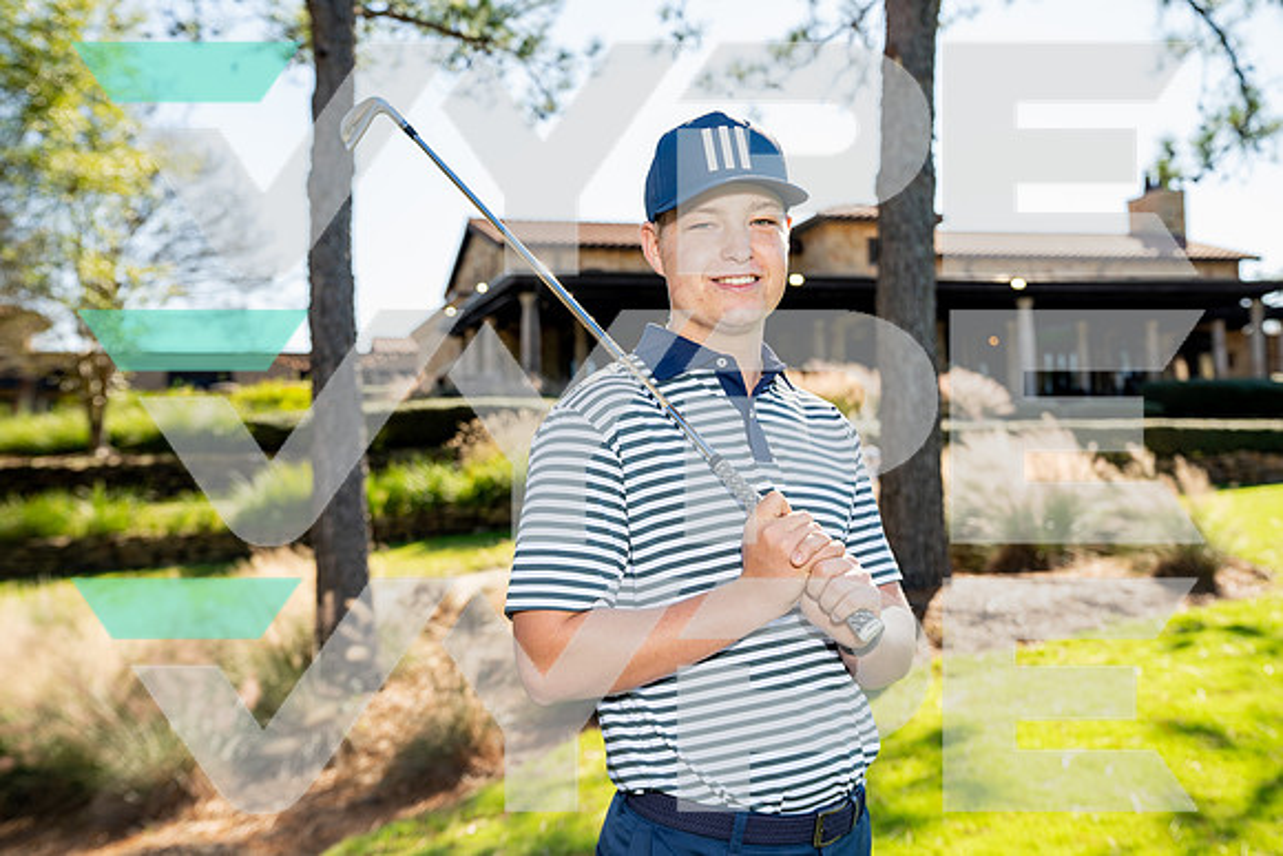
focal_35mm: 43
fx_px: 1533
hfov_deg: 45.4
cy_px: 428
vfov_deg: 31.2
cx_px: 642
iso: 100
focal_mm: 43
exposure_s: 1/250
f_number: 4.5
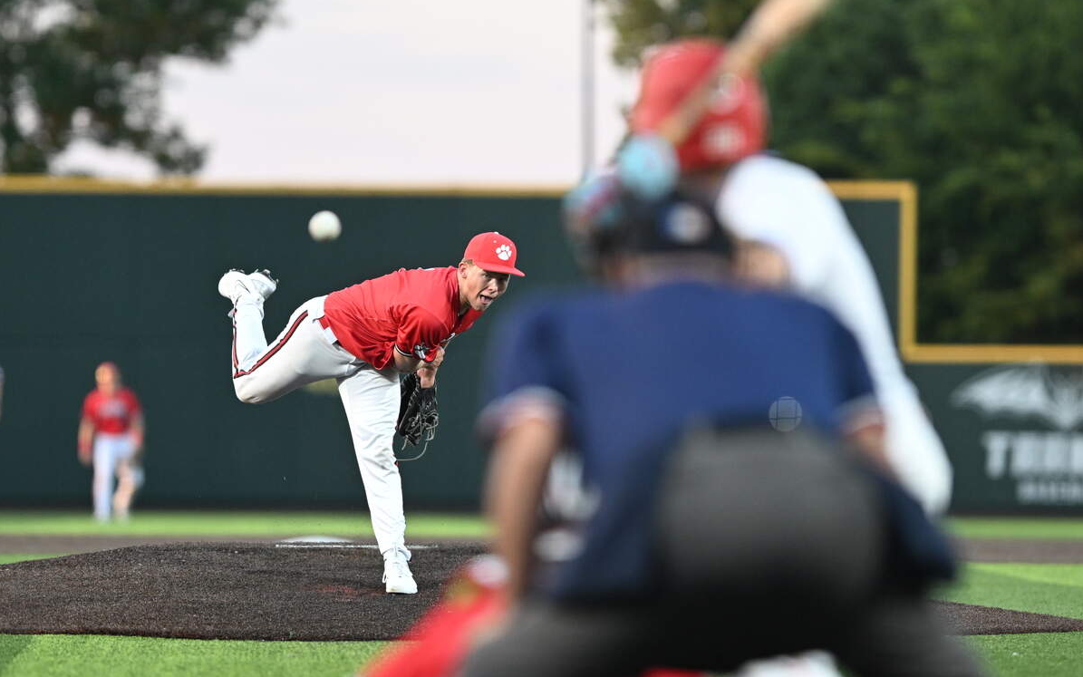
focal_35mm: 307
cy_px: 316
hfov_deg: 6.8
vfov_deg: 4.3
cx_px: 542
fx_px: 9062
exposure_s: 1/1600
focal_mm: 200
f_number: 2
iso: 1600
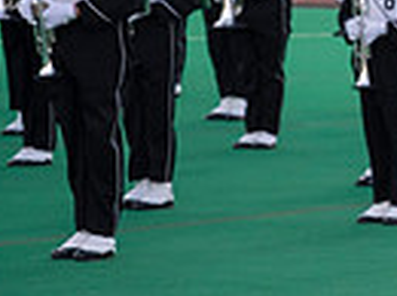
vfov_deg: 4.9
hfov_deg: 6.4
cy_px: 12
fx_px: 3446
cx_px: 815
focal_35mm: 301
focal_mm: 70
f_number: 4
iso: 2000
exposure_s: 1/2000
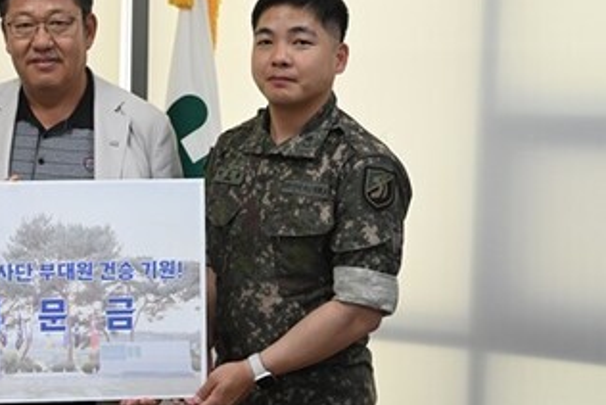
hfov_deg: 27.1
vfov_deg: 18.9
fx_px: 1212
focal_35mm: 72
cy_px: 149
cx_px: 65
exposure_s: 1/125
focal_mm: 38
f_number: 4
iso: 640
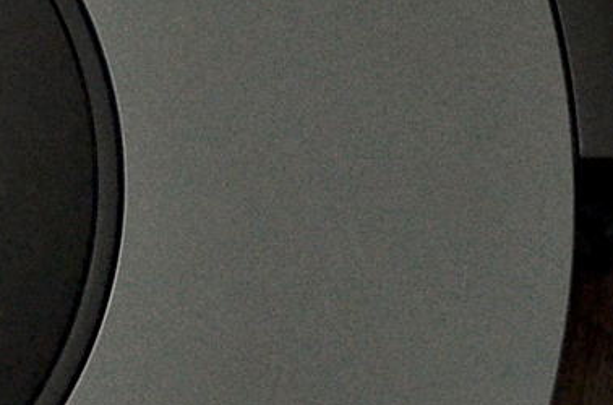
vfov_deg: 3.4
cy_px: 255
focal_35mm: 397
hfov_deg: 5.2
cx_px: -130
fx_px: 6743
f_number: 2.8
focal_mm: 50
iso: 800
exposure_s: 1/100
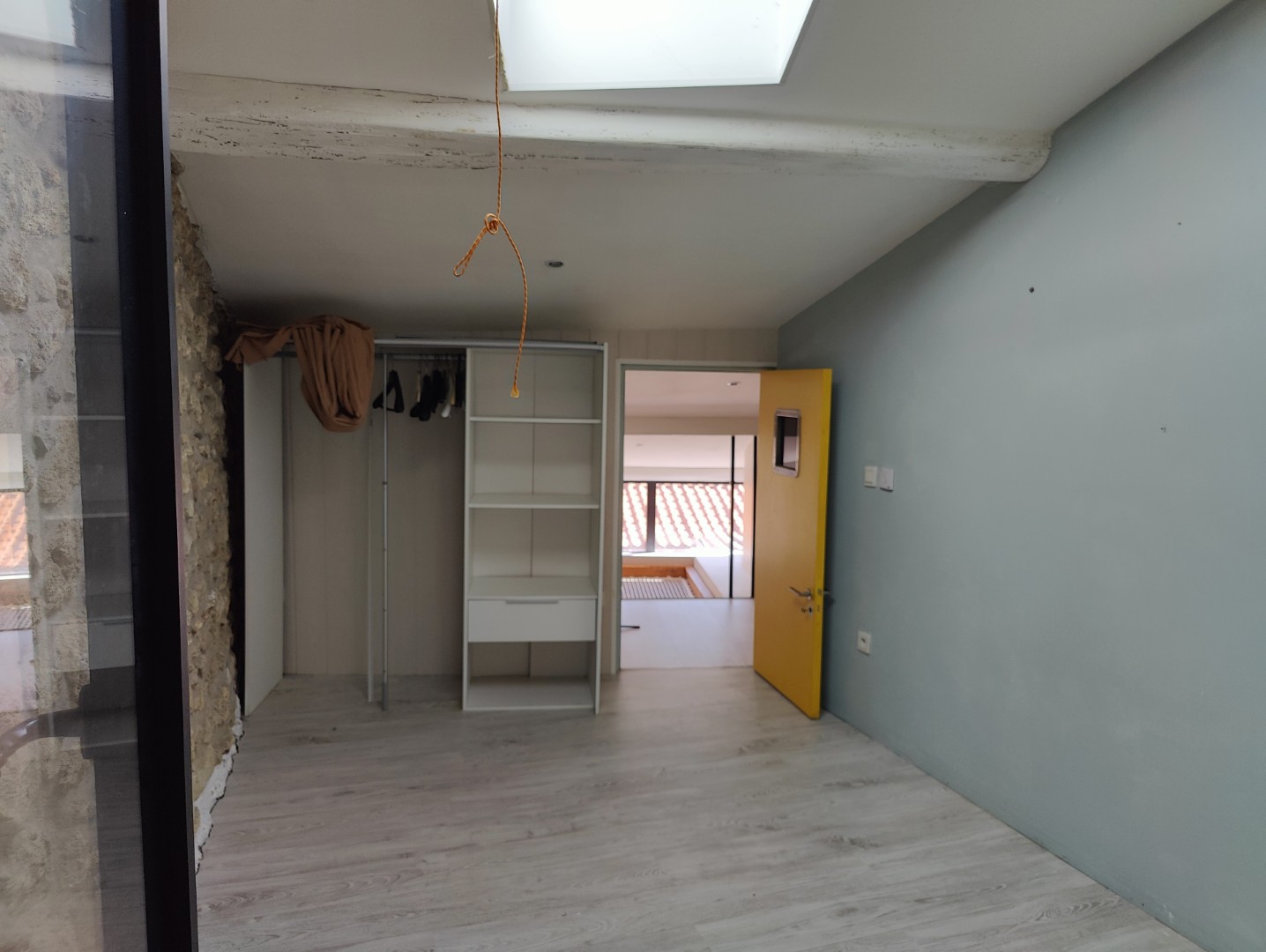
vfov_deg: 59.0
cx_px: 633
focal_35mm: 23
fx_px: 842
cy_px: 476
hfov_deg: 73.9
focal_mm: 6.06
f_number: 1.8
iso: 50
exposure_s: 1/212
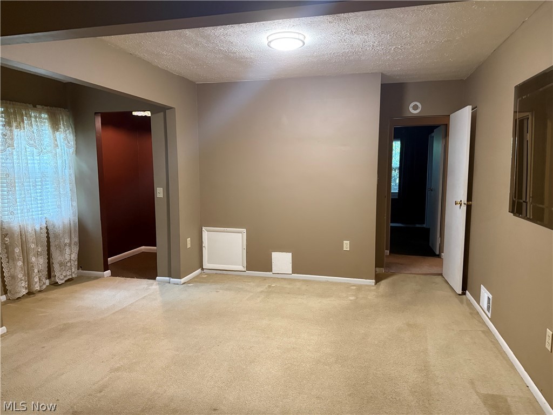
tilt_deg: -5.4
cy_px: 208
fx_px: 383
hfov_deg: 71.6
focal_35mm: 24
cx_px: 276
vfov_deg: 56.8
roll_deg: -0.1
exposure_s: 1/60
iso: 500
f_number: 1.78
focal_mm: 6.76
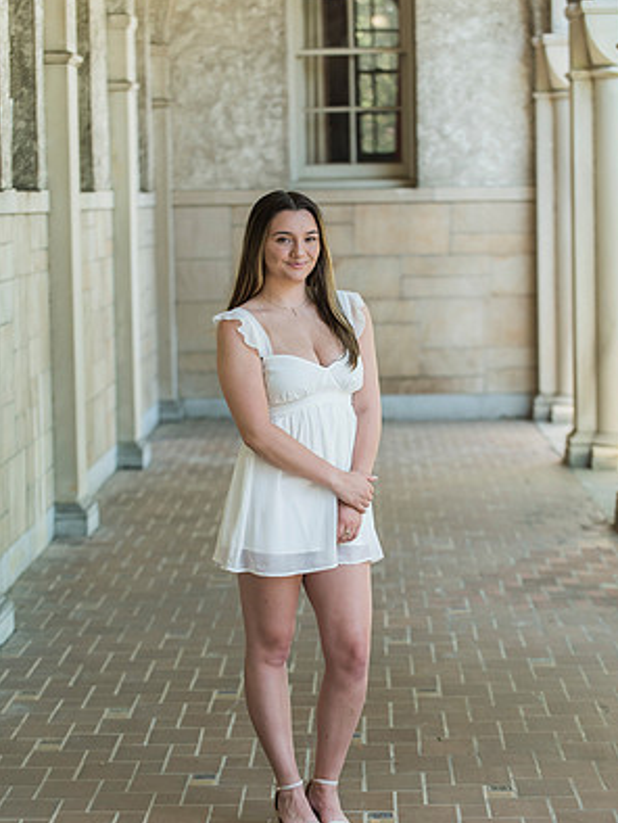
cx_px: 311
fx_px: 2663
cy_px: 443
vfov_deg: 17.6
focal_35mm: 112
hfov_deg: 13.2
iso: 320
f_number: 4
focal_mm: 102
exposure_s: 1/250
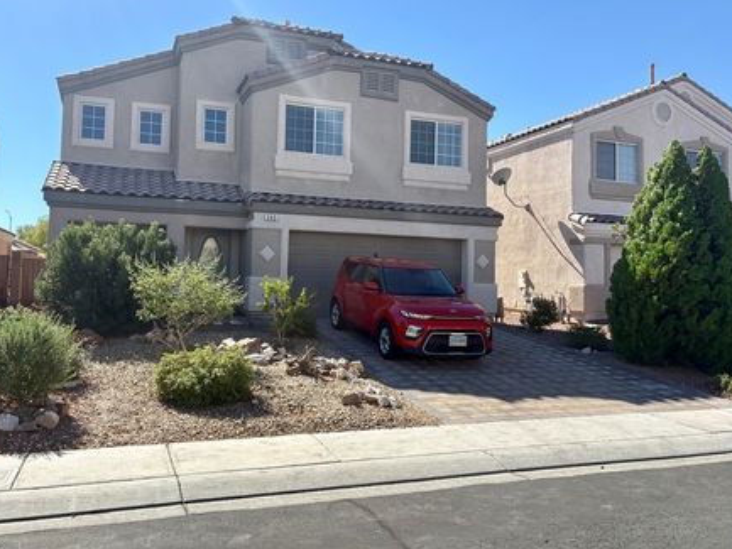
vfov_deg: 46.8
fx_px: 635
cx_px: 333
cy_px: 247
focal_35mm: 30
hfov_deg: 59.9
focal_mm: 5.96
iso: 50
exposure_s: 1/3125
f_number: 1.6
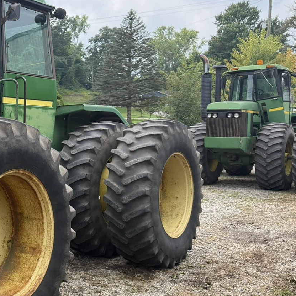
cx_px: -47
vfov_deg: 33.4
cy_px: 152
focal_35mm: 51
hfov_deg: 29.4
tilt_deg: -1.2
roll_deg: -0.2
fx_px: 493
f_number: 1.78
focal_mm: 6.76
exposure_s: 1/1689
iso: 100
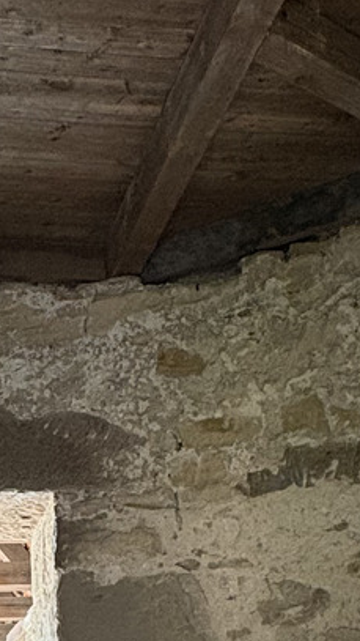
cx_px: 36
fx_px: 1018
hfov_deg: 19.7
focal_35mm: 60
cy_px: 512
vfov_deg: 33.9
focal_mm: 2.22
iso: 400
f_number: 2.2
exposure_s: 1/60
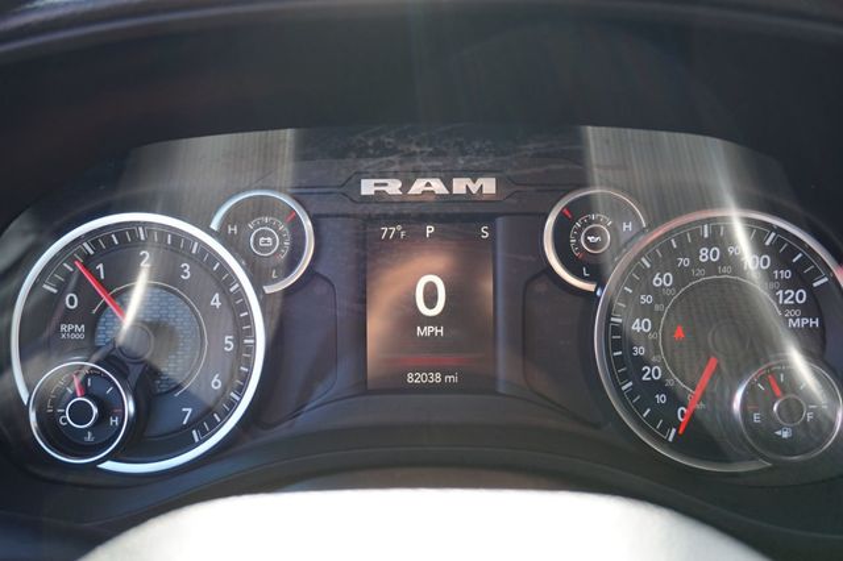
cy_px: 280
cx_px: 422
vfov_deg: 35.5
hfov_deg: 51.3
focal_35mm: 38
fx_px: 878
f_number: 4.5
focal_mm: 25
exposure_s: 1/60
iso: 160
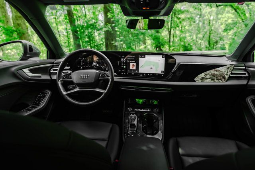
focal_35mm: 24
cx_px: 128
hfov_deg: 73.7
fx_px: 170
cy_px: 85
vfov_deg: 53.2
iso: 640
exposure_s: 1/200
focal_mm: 24
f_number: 4
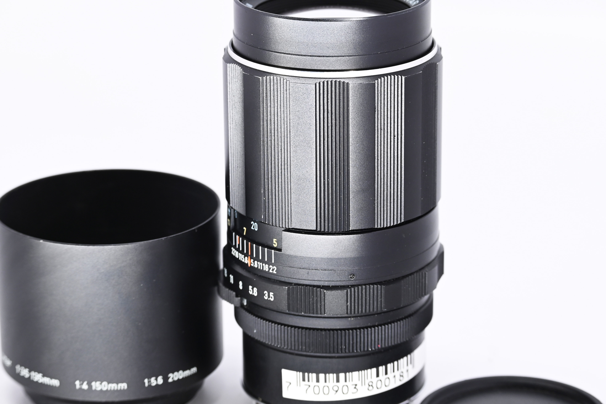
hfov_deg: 15.8
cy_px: 202
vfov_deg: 10.5
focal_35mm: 130
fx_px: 2188
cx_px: 303
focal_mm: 87
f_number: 9
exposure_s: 1/160
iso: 500
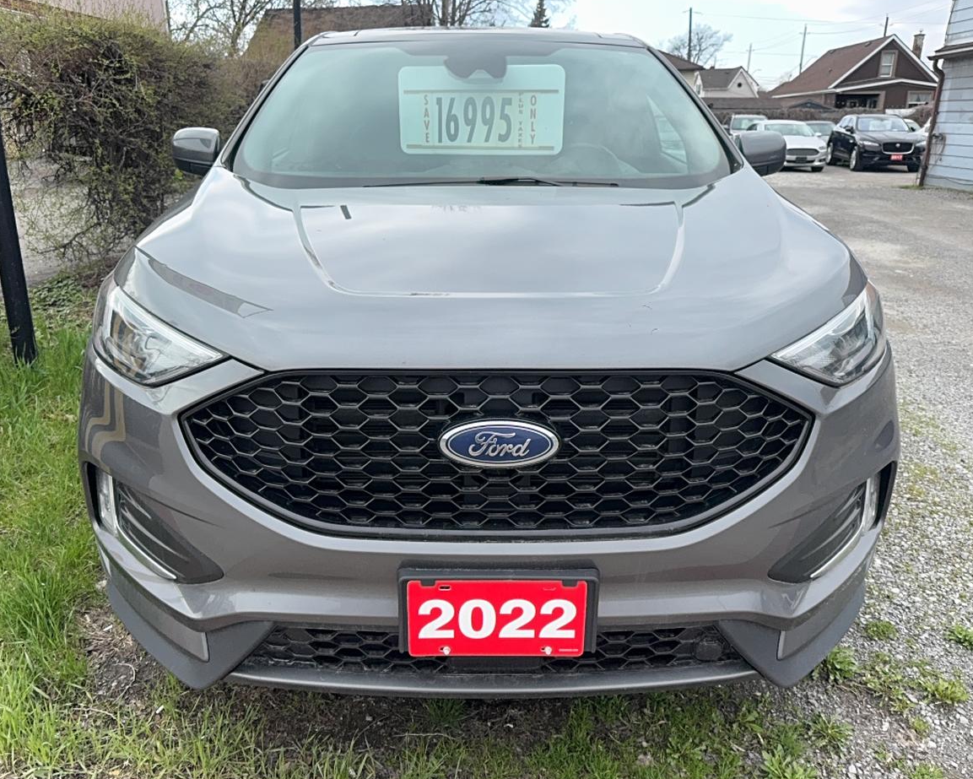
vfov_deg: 54.9
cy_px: 382
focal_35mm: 26
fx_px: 749
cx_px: 470
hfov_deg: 66.0
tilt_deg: -18.9
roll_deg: +1.3
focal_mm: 6.76
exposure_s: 1/2227
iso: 50
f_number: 1.78
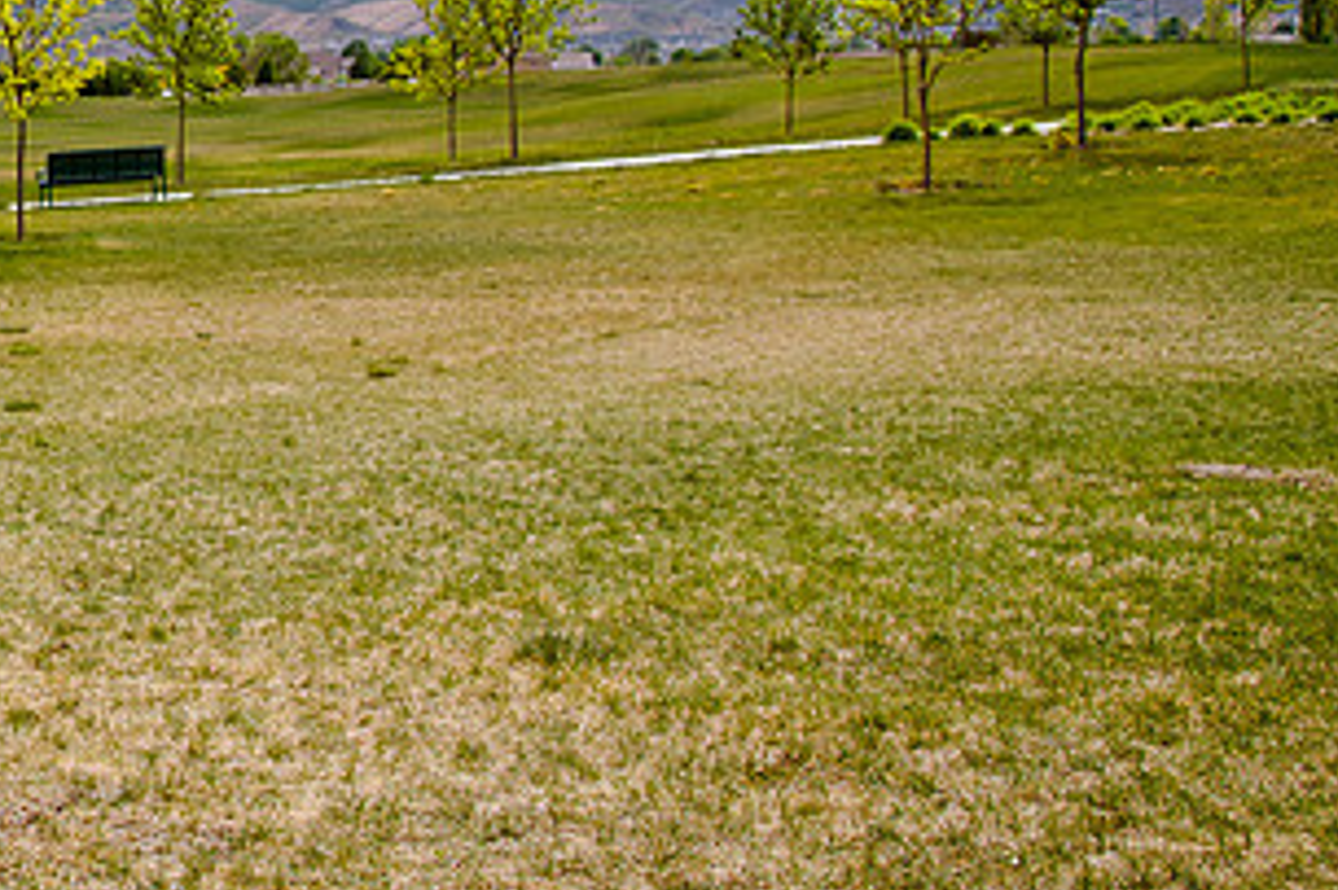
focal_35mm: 67
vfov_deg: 19.9
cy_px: 79
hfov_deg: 26.4
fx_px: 2489
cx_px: -310
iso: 200
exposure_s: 1/640
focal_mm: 27
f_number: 6.3
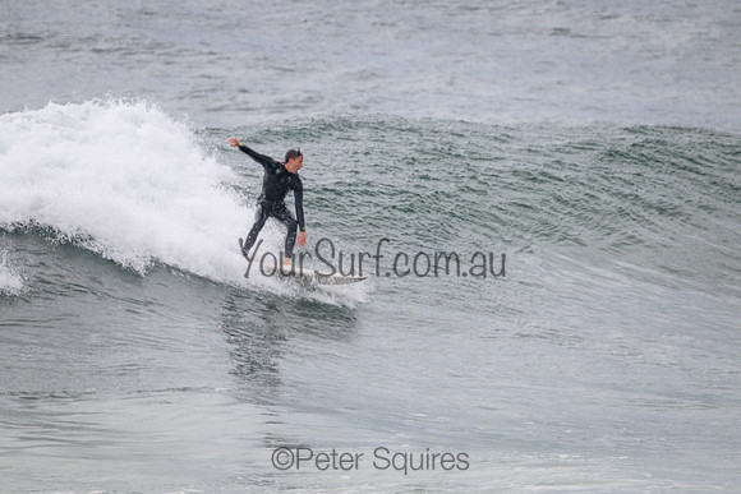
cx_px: 421
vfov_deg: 1.4
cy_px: 232
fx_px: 20117
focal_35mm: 977
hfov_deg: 2.1
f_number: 11
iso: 1100
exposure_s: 1/2000
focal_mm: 800
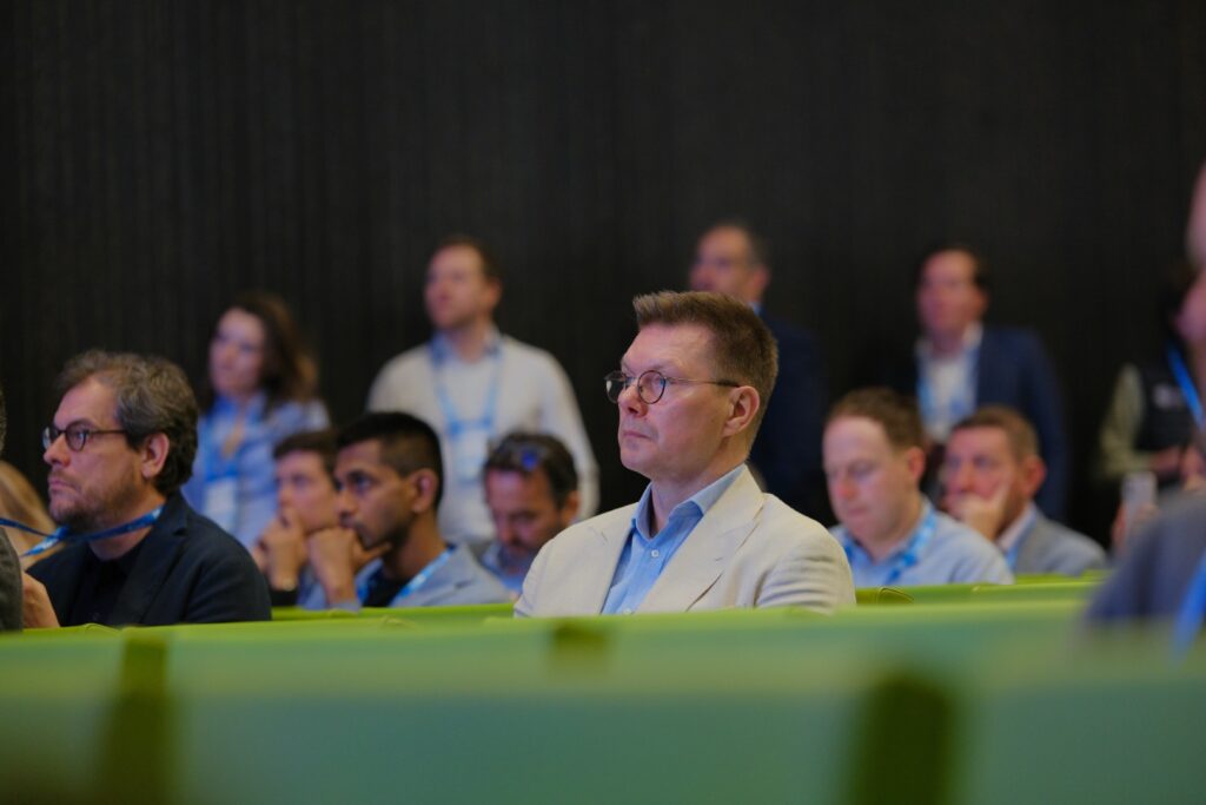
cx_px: 603
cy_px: 402
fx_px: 3786
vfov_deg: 12.1
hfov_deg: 18.1
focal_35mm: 113
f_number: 1.6
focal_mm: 75
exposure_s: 1/60
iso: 640
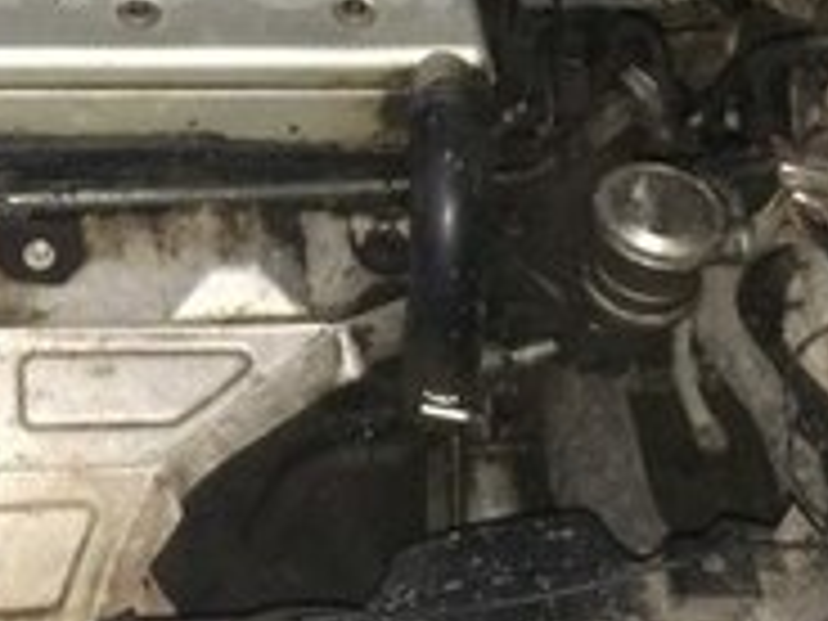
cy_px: -61
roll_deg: -6.2
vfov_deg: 13.9
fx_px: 2488
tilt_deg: -31.1
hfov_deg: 18.8
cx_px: 202
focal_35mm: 104
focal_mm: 4.15
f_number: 2.2
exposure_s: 1/17
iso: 250
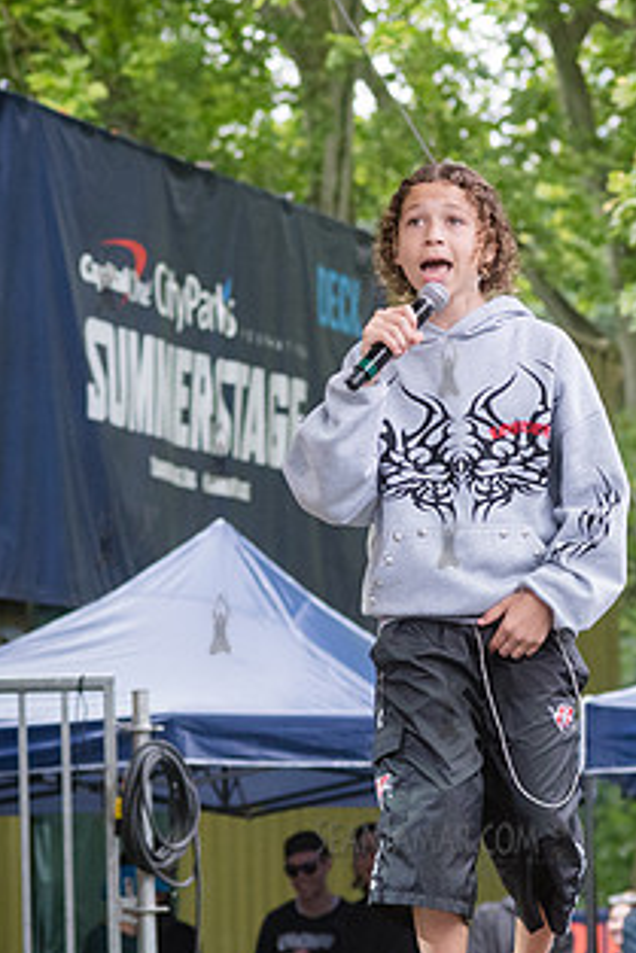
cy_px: 479
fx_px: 5664
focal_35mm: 214
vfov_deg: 9.6
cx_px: 541
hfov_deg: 6.4
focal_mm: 86
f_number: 4.5
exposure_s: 1/640
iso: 2000
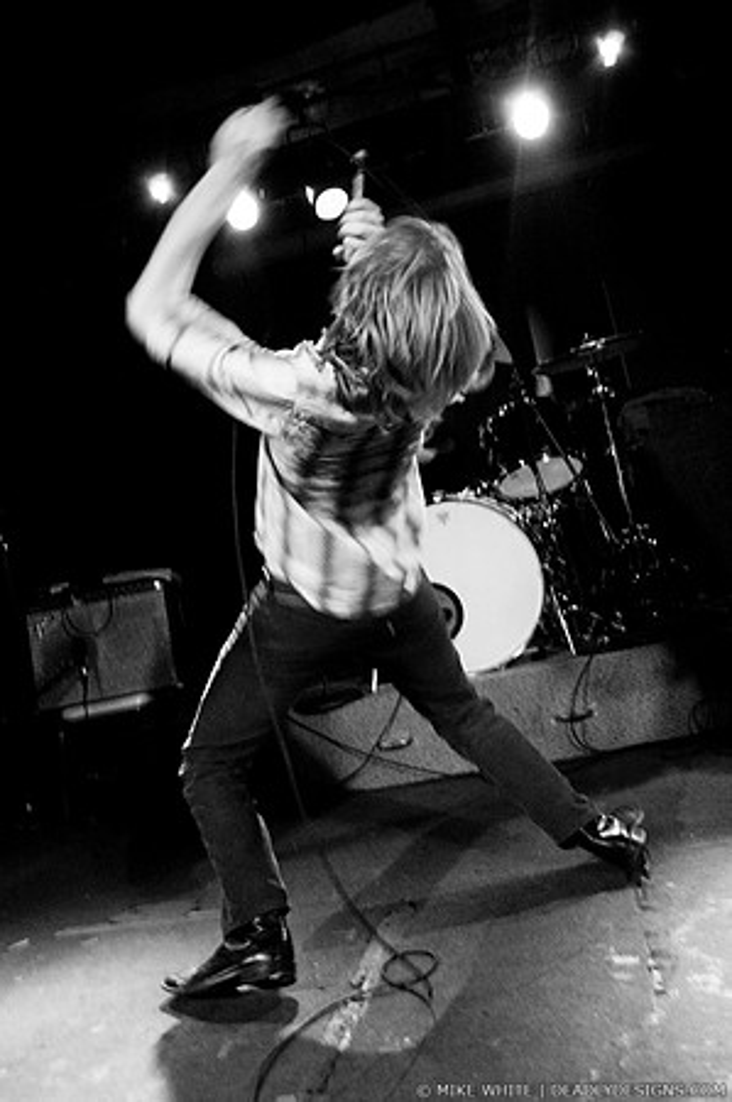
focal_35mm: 30
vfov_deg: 62.0
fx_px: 917
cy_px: 551
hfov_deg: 43.5
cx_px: 366
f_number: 3.2
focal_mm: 20
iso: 800
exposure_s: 1/60
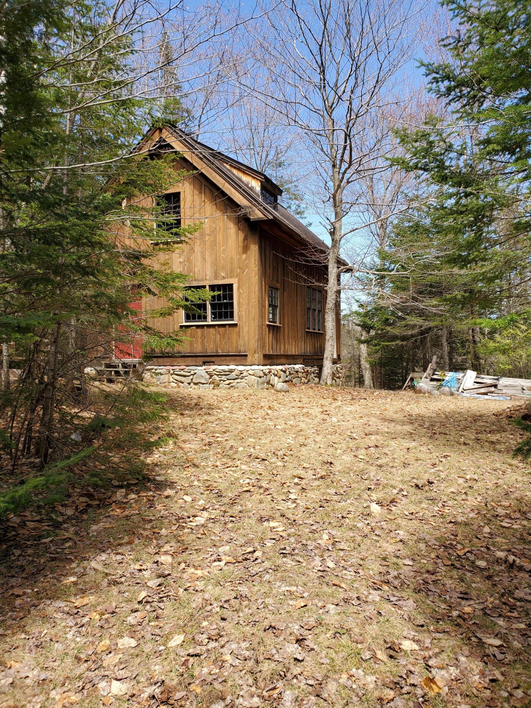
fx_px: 532
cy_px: 354
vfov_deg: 67.3
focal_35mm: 26
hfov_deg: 53.1
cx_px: 266
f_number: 2.4
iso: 50
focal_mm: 4.3
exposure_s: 1/579
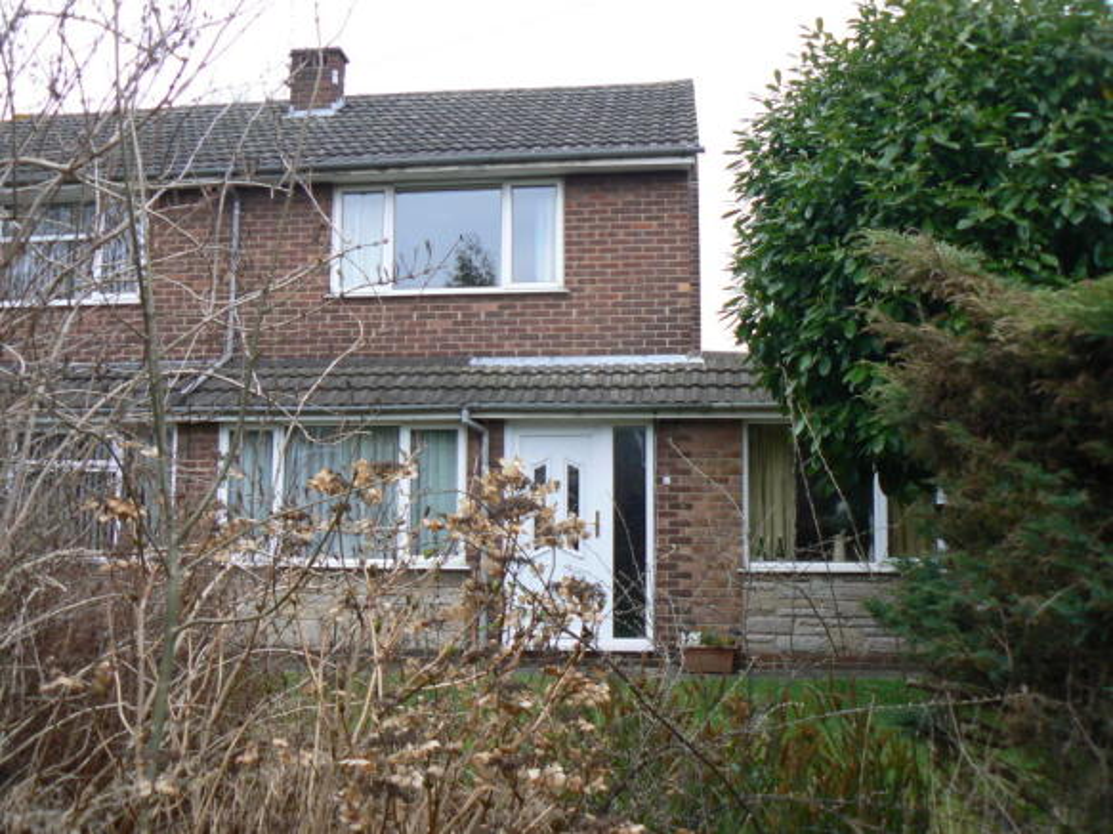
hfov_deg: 51.4
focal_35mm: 36
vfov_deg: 39.6
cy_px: 417
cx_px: 556
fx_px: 1157
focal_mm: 6
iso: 100
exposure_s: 1/200
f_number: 2.8
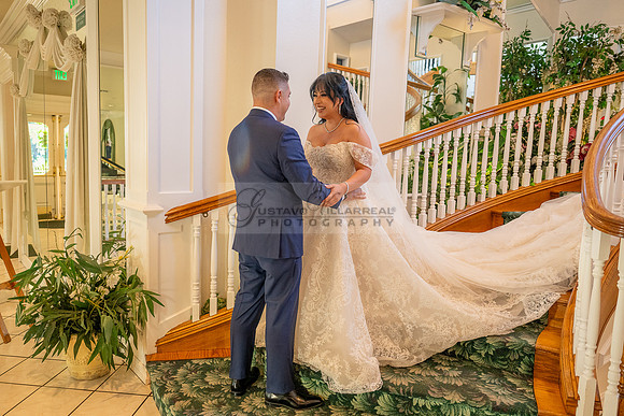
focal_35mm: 26
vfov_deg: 49.2
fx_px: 455
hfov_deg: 68.9
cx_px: 296
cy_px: 207
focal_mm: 24
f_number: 2.8
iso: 1000
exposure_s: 1/160
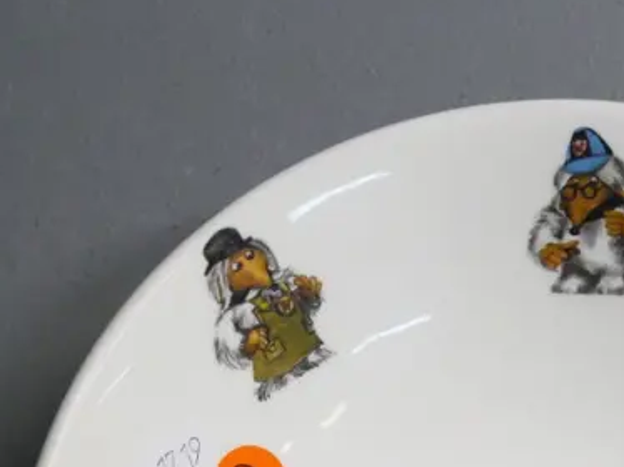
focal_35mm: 126
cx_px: 587
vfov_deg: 11.4
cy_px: 610
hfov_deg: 15.4
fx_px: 2270
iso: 3200
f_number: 5.6
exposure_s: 1/250
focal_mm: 23
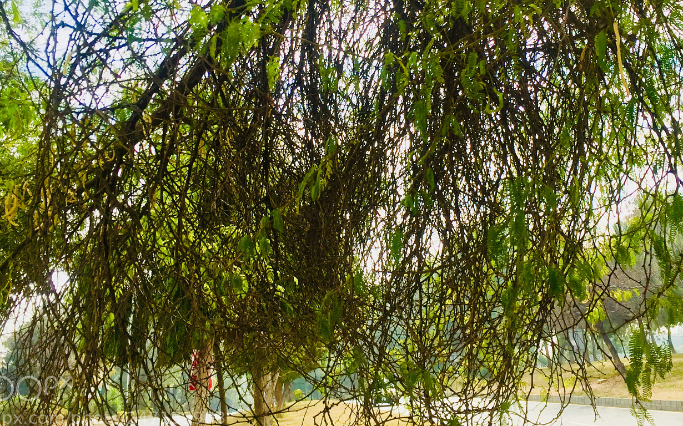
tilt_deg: +17.9
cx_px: 379
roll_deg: +2.3
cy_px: 129
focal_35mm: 40
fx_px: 744
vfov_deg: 31.6
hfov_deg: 49.2
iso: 32
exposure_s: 1/989
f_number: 2.2
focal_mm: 4.15
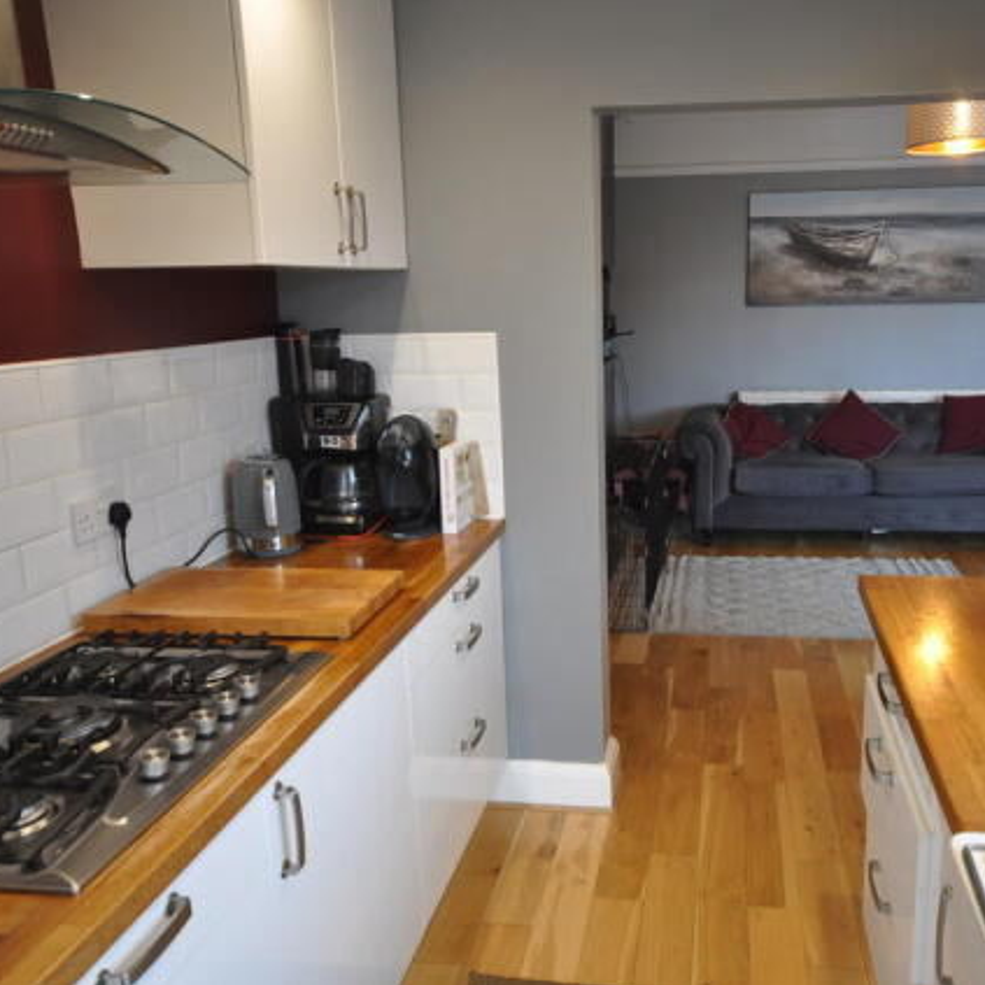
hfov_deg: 54.1
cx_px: 598
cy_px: 482
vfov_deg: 54.6
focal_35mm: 30
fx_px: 955
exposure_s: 1/6
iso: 200
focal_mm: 15
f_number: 5
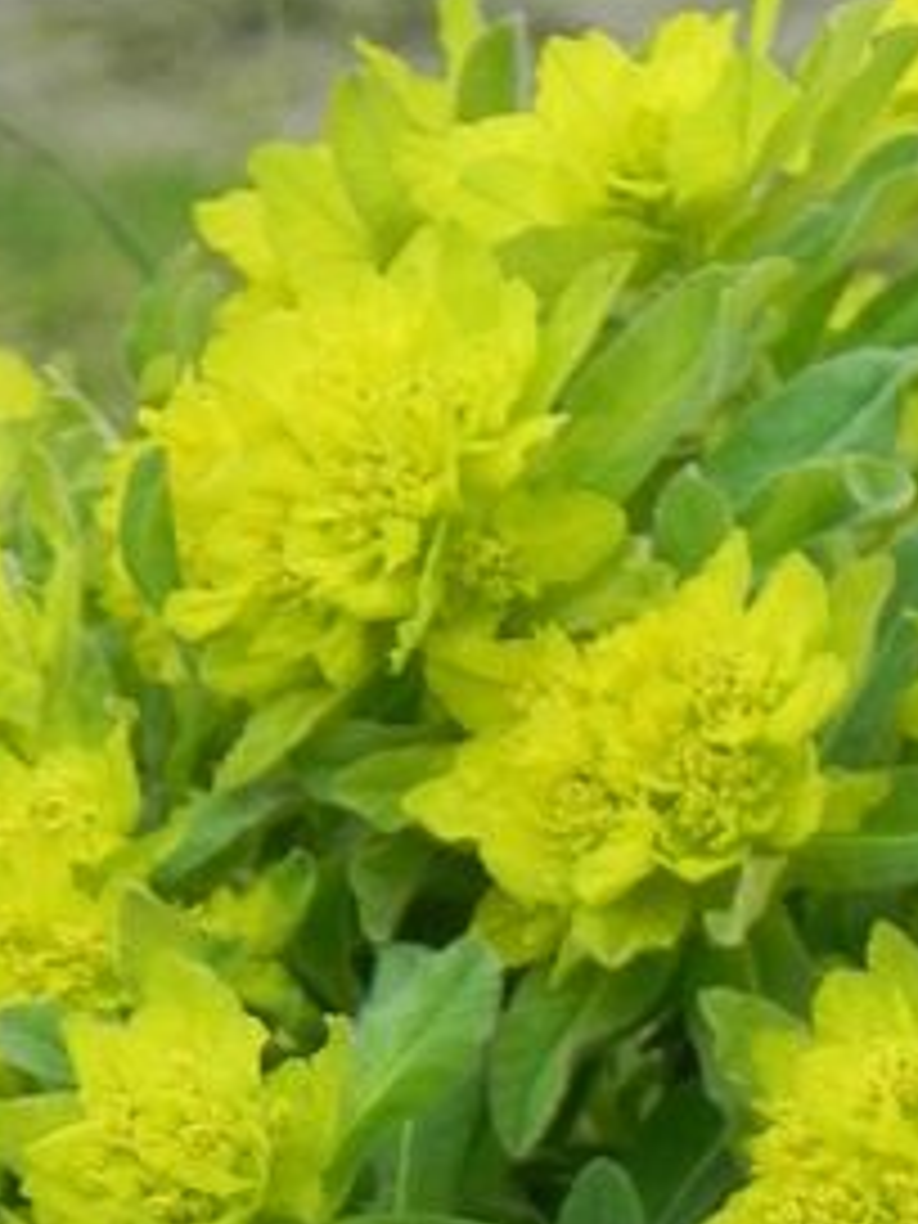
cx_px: 806
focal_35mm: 856
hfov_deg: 1.7
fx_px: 30268
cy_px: 1552
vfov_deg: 2.3
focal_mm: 51.8
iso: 160
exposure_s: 1/400
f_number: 5
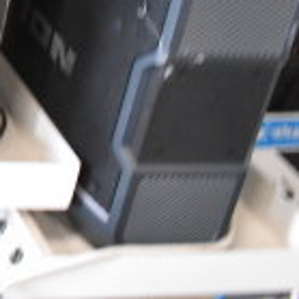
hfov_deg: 13.9
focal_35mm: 101
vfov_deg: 16.7
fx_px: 987
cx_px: -342
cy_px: -25
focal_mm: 18
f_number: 3.5
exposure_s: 1/30
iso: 2200
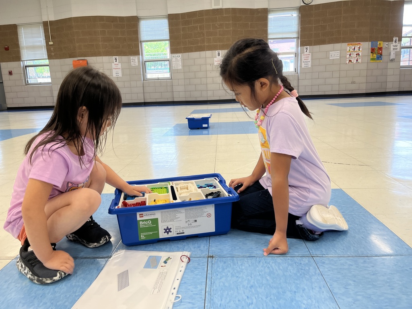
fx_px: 309
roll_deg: +2.9
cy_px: 154
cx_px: 206
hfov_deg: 67.3
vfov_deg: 53.1
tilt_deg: -11.7
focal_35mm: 26
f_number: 1.6
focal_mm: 5.1
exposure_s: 1/121
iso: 100
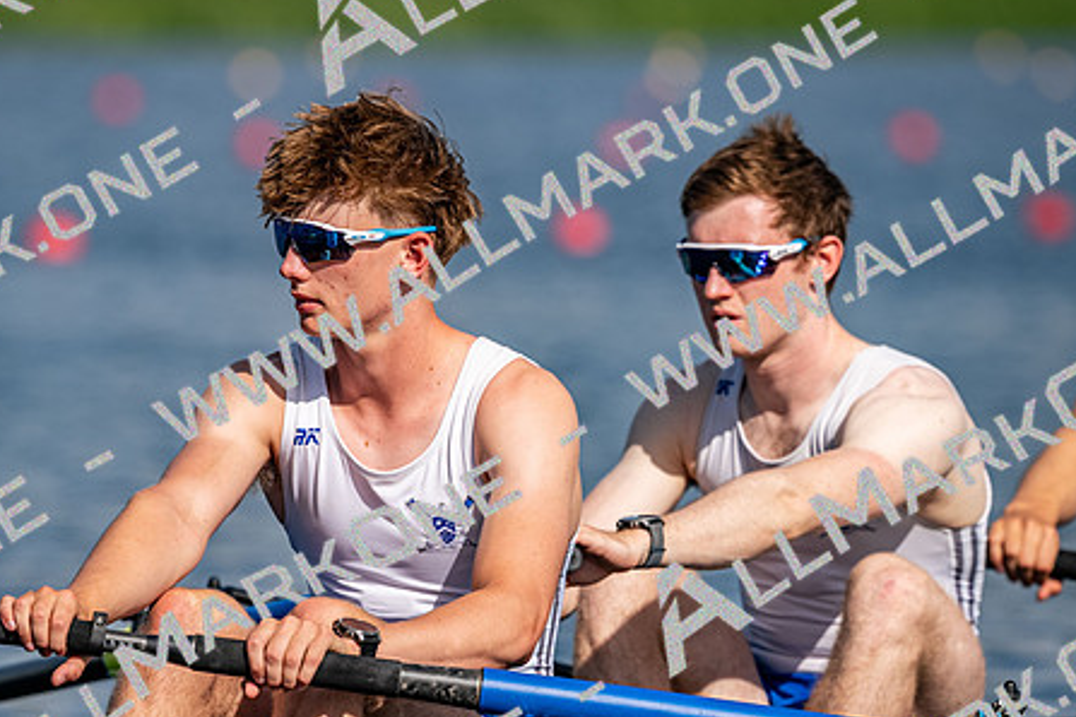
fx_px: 15750
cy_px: 449
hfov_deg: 3.9
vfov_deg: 2.6
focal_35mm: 527
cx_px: 450
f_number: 5.6
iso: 125
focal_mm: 406.2
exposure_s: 1/1600
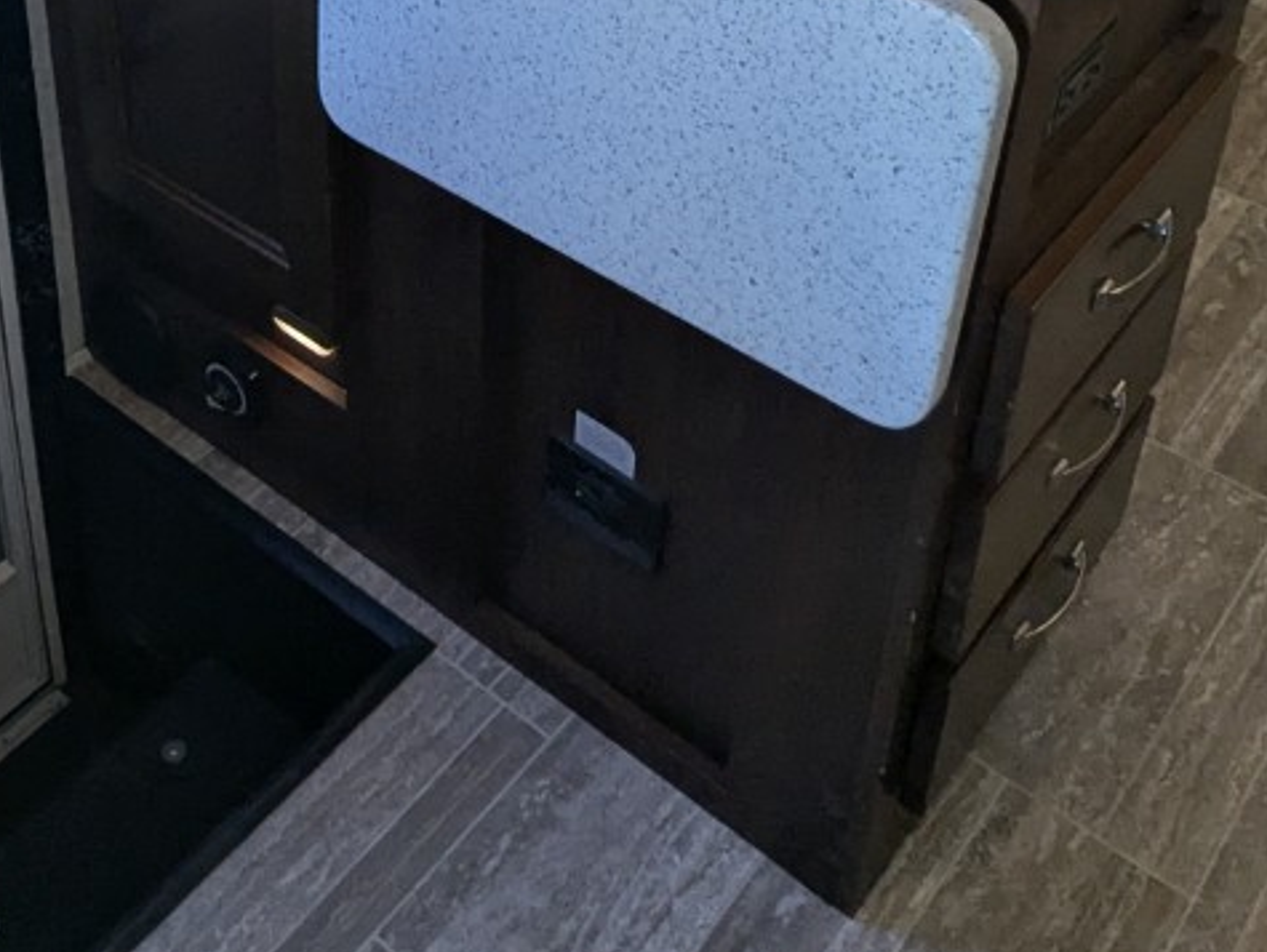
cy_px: -125
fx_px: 1722
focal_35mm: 47
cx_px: 332
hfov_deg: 39.4
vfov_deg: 27.9
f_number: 2.2
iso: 183
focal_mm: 2.35
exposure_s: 1/163
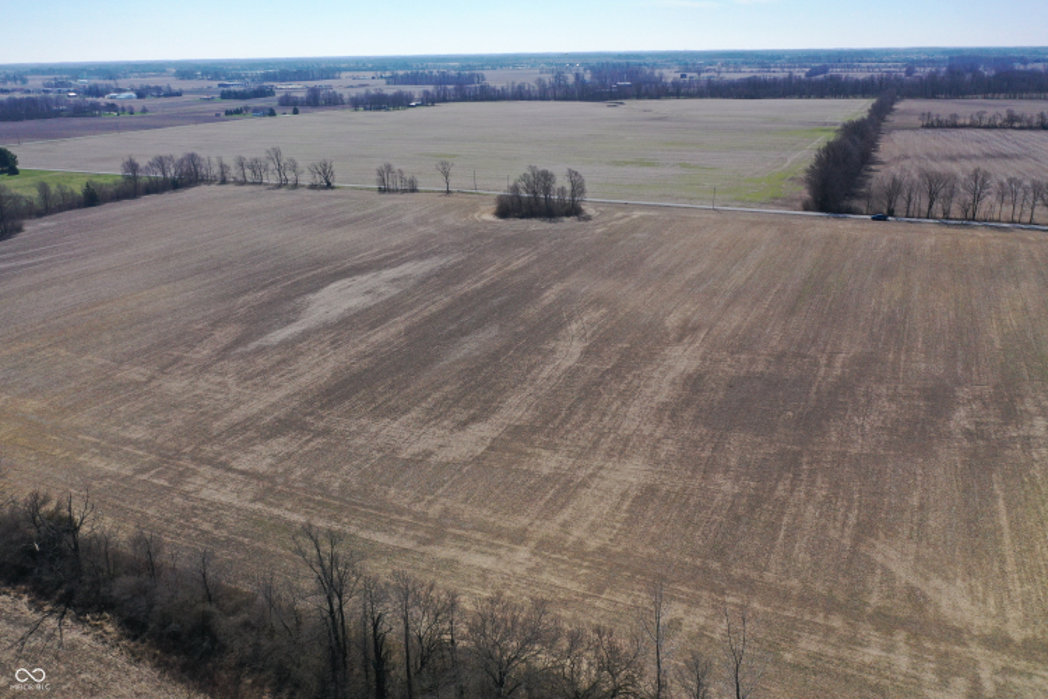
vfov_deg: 46.4
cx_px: 524
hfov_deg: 65.5
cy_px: 350
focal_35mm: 28
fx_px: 815
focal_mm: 10.26
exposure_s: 1/3200
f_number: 3.2
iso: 200
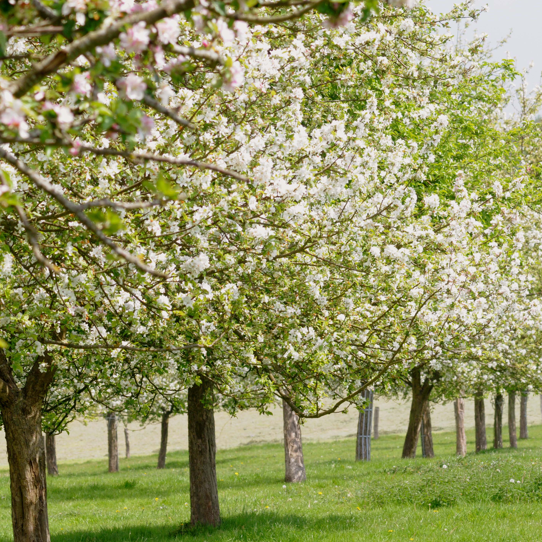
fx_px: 5102
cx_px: 329
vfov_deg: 6.1
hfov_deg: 6.1
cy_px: 271
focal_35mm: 288
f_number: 9
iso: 500
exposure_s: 1/320
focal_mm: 150
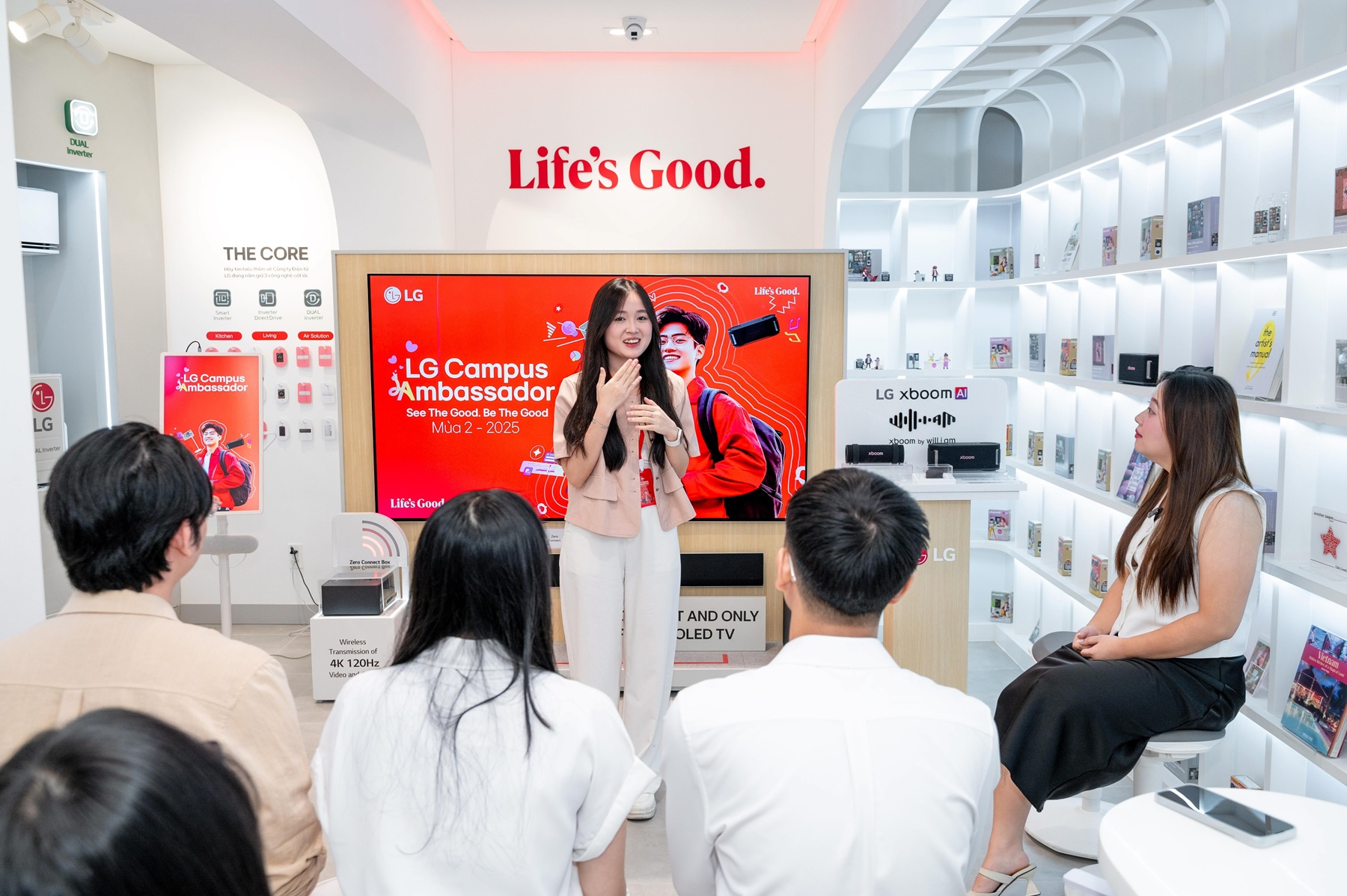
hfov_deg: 65.5
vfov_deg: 46.3
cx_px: 674
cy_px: 448
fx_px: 1047
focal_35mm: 28
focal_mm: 28
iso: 640
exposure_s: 1/200
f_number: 4.5
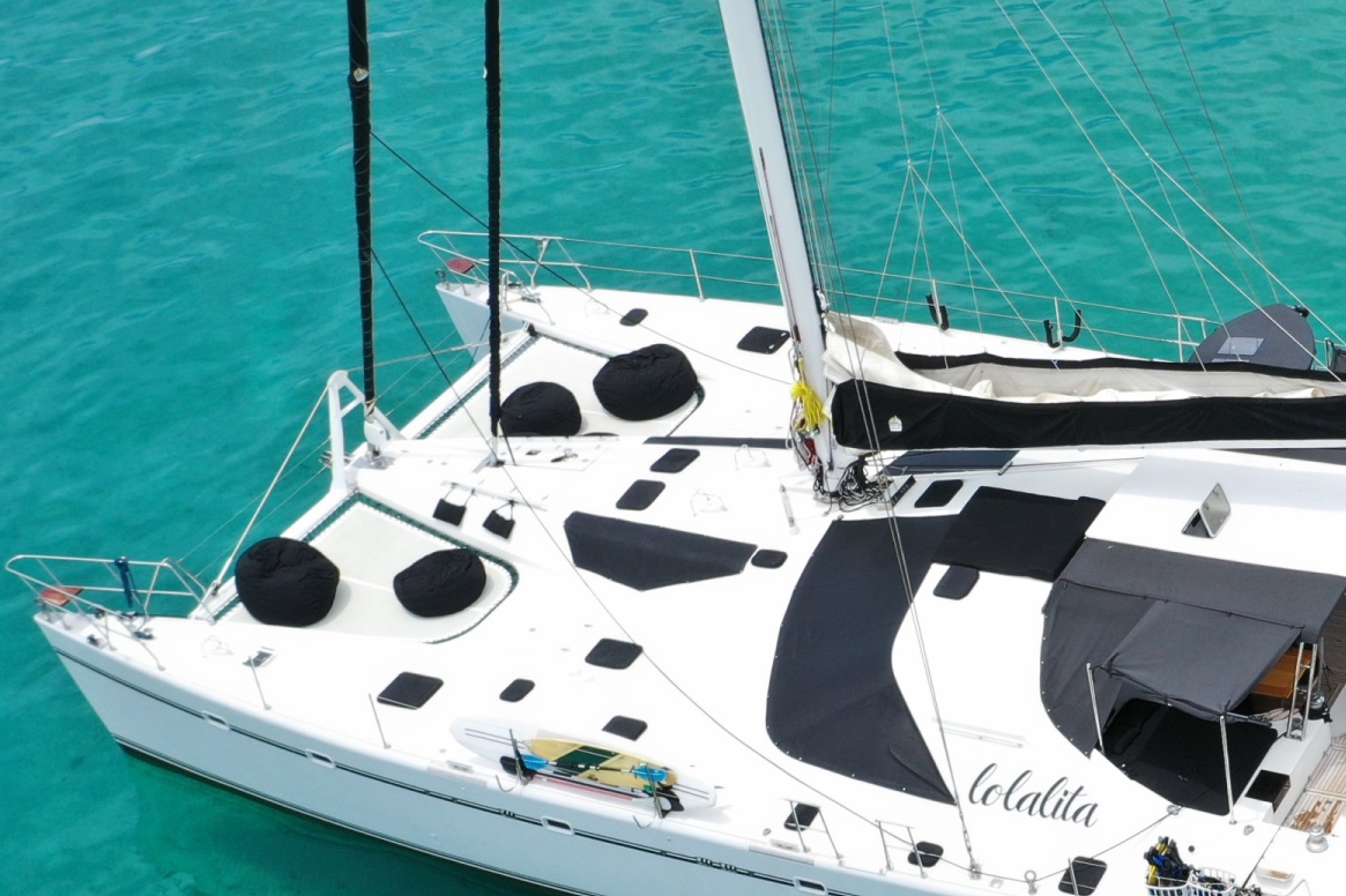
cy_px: 822
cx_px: 1643
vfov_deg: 18.1
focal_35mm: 74
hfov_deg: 24.6
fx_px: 2766
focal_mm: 10.26
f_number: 5.6
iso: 100
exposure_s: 1/400
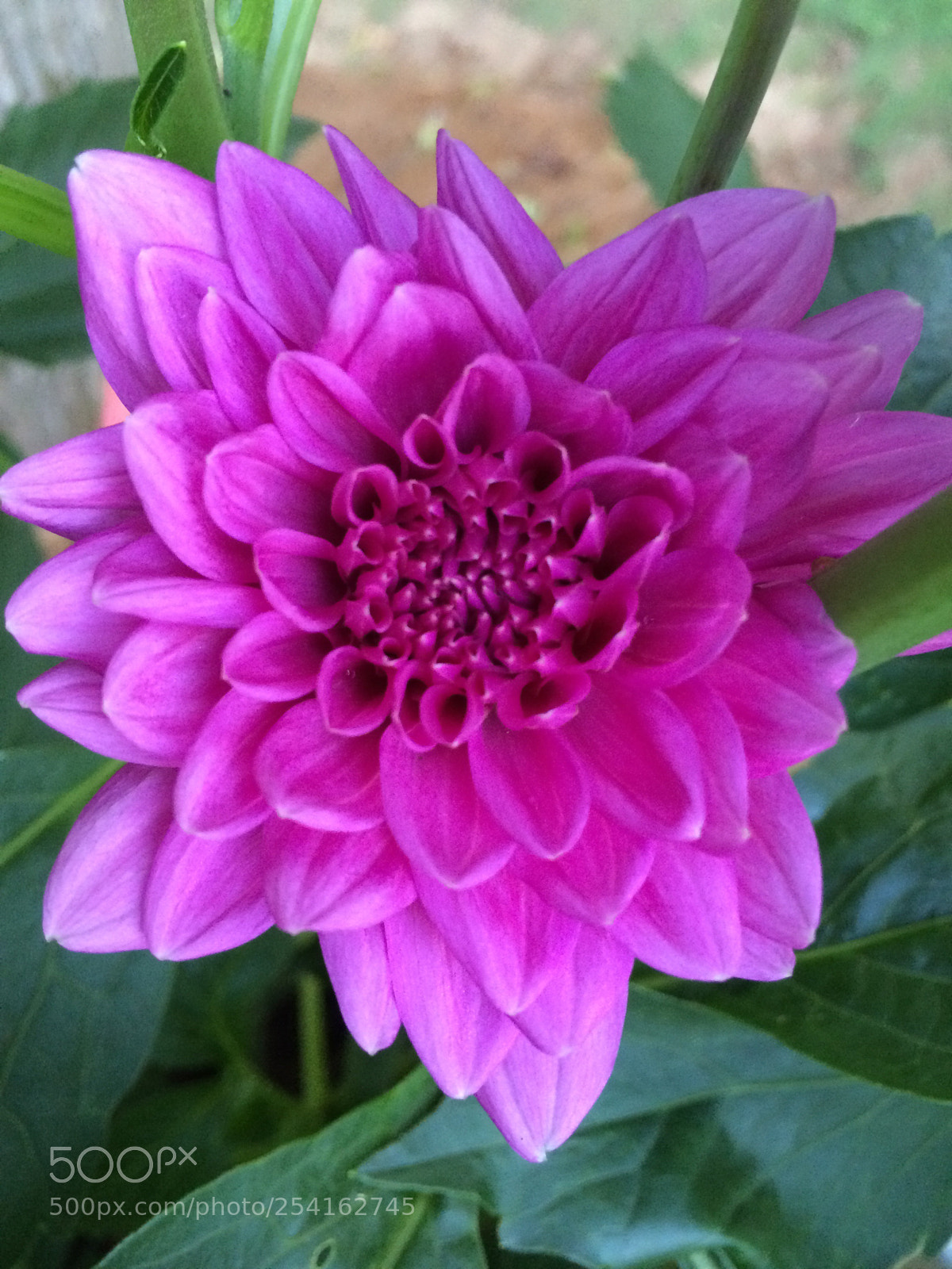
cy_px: 634
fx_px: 1100
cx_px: 476
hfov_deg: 46.8
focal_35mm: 30
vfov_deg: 60.0
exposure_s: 1/30
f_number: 2.2
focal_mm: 4.12
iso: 250
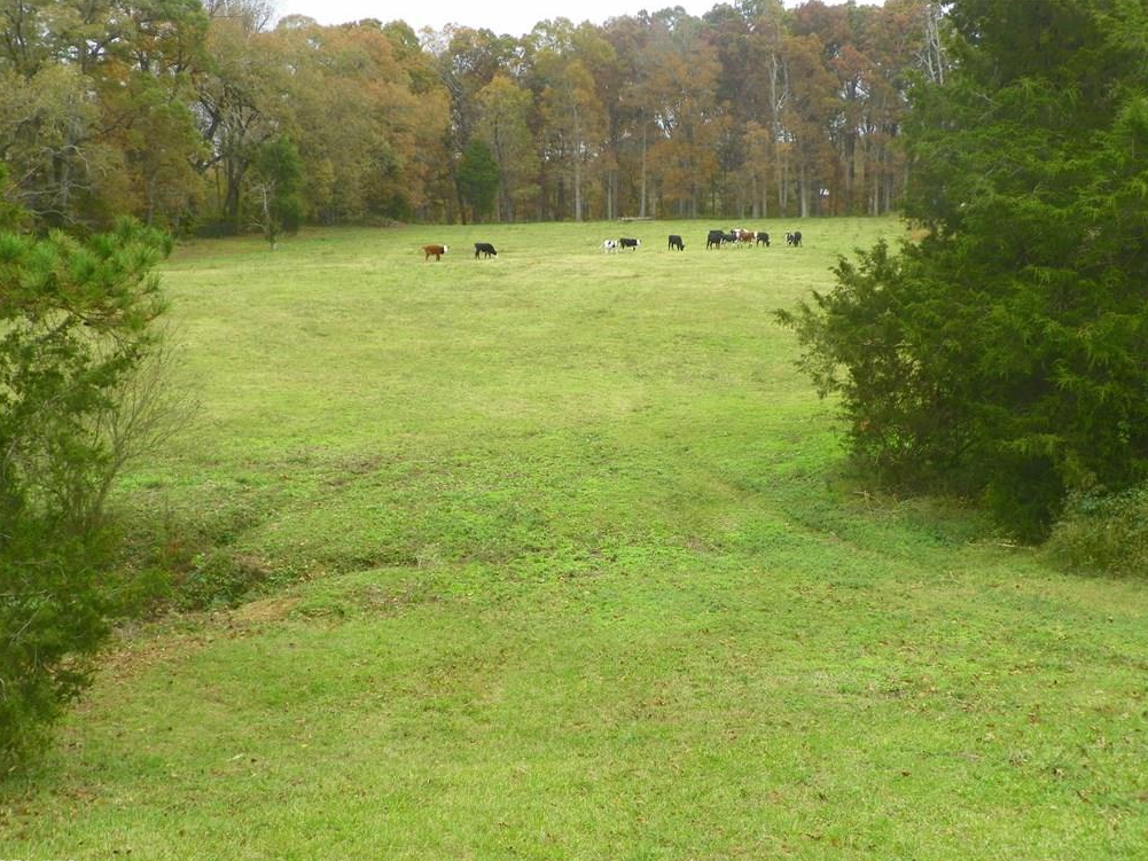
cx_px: 581
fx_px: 1459
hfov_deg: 42.9
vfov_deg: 32.9
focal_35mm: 44
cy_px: 437
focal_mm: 7.6
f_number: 3.2
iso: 64
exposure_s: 1/125
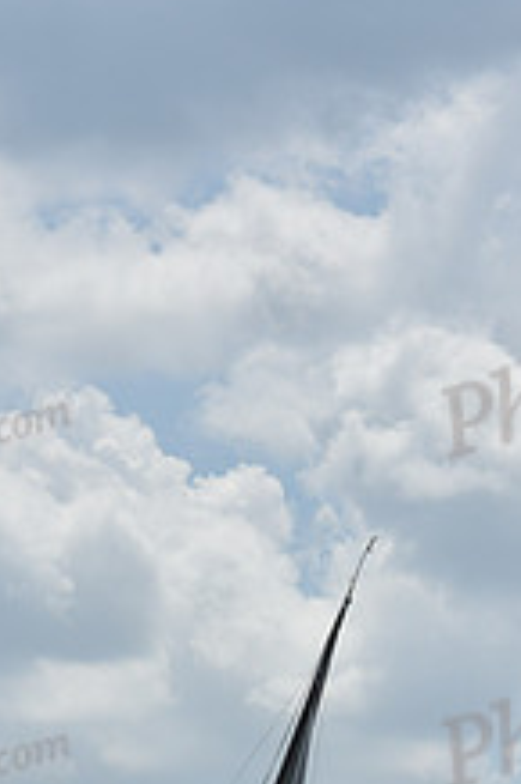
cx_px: 257
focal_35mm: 261
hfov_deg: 5.3
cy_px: 935
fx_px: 5674
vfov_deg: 7.8
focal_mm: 98
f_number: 10
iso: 250
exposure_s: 1/1250
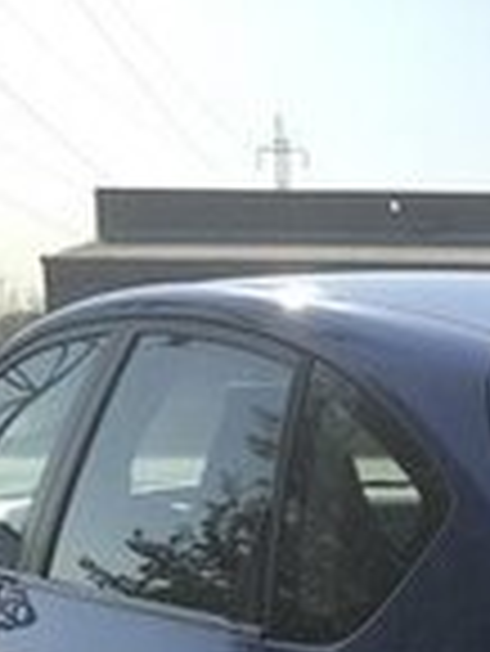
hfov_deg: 14.9
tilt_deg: -16.3
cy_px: 854
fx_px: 1809
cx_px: 575
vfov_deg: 18.9
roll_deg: +0.4
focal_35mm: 96
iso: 20
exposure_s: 1/3690
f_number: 1.8
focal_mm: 3.99
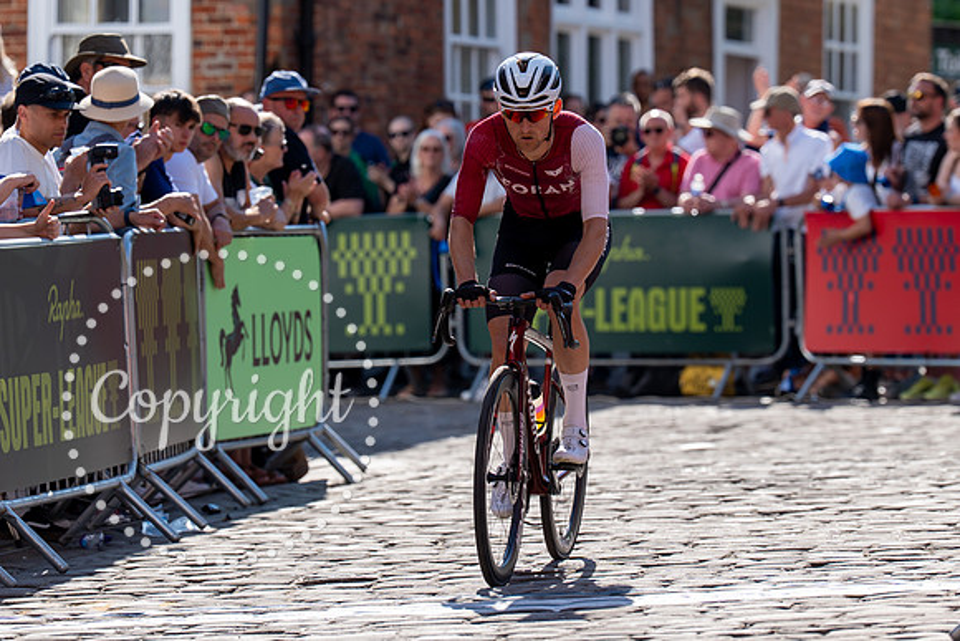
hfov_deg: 8.7
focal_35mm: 237
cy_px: 255
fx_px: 6323
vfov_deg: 5.8
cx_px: 632
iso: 125
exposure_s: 1/1000
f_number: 3.5
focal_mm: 164
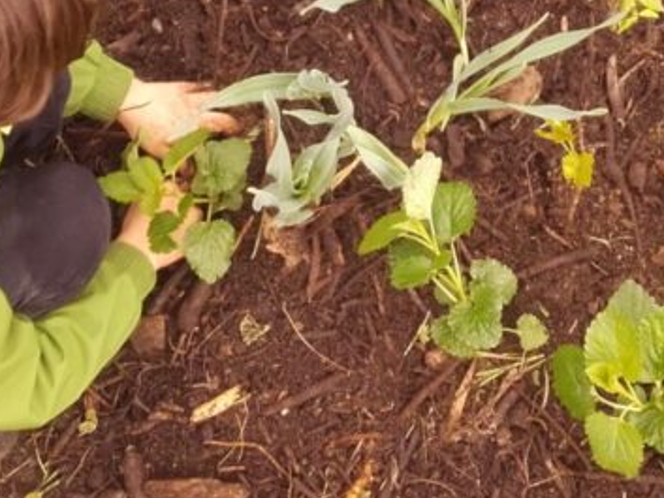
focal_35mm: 90
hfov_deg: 21.7
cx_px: 410
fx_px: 1727
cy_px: -34
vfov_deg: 16.0
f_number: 2.2
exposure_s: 1/100
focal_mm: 3.31
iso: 60
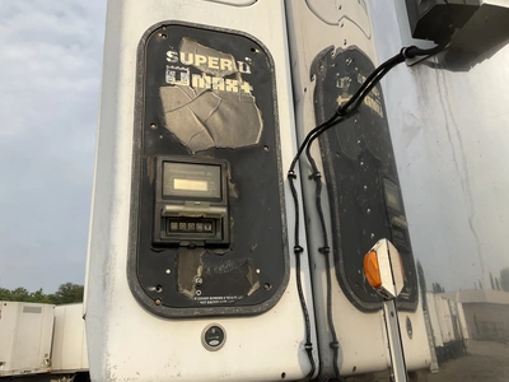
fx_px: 426
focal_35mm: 29
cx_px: 254
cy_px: 191
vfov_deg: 48.2
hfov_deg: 61.7
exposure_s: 1/1534
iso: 25
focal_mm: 3
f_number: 1.8
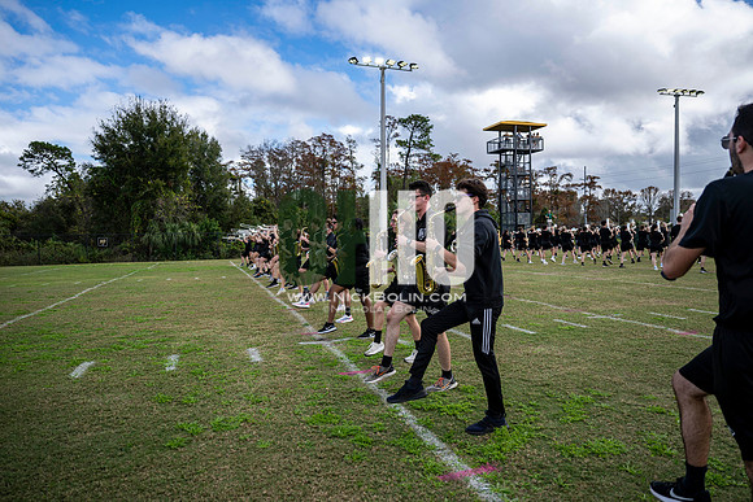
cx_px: 376
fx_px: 502
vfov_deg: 53.2
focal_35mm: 24
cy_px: 251
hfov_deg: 73.7
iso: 125
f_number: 2.8
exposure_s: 1/1250
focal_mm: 24
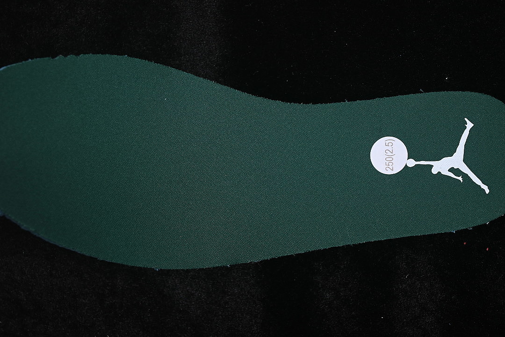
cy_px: 168
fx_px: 1052
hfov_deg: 27.0
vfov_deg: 18.2
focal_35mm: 75
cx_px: 252
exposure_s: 1/60
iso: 160
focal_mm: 50
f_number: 7.1
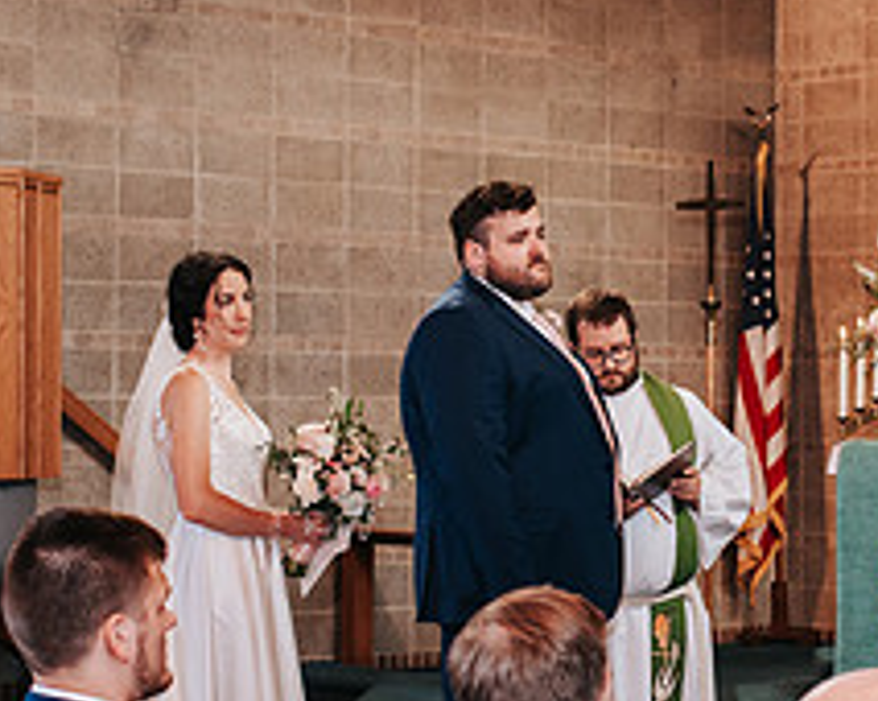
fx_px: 2882
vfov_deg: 13.9
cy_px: 372
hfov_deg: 17.2
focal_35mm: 111
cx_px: 644
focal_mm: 35
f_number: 3.2
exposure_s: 1/125
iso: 1000
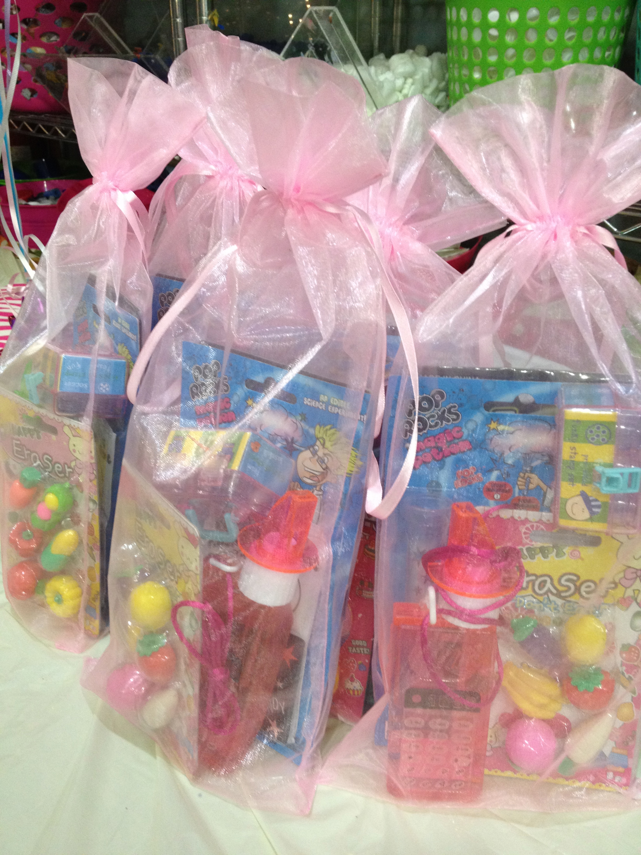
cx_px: 320
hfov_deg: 40.7
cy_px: 428
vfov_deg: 52.6
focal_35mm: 35
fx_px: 864
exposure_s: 1/20
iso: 160
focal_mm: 4.28
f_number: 2.4
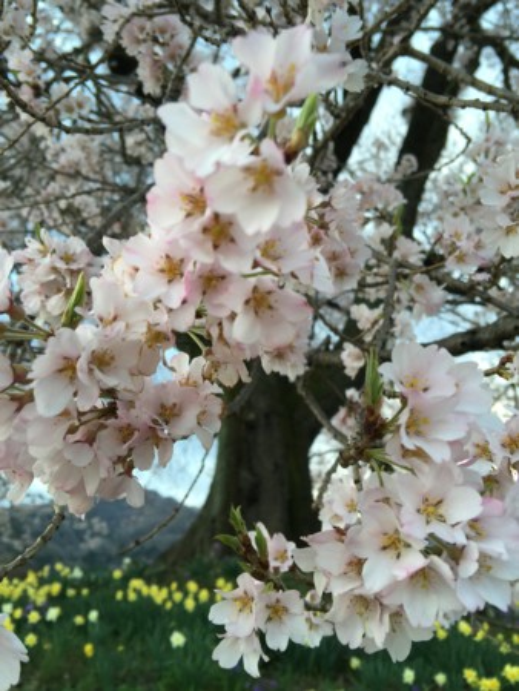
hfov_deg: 48.3
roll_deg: -7.9
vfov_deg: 61.6
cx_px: 260
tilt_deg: +30.8
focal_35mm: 29
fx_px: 579
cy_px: 346
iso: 32
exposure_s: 1/40
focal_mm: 4.15
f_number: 2.2
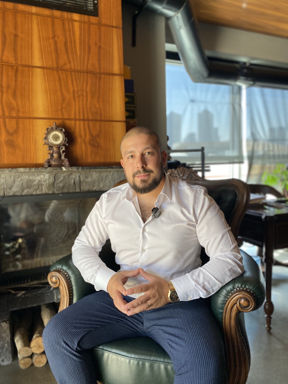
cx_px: 144
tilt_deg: -4.8
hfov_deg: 53.1
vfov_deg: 67.3
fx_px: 288
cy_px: 192
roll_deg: +2.0
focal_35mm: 26
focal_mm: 4.25
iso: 160
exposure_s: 1/60
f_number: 1.8
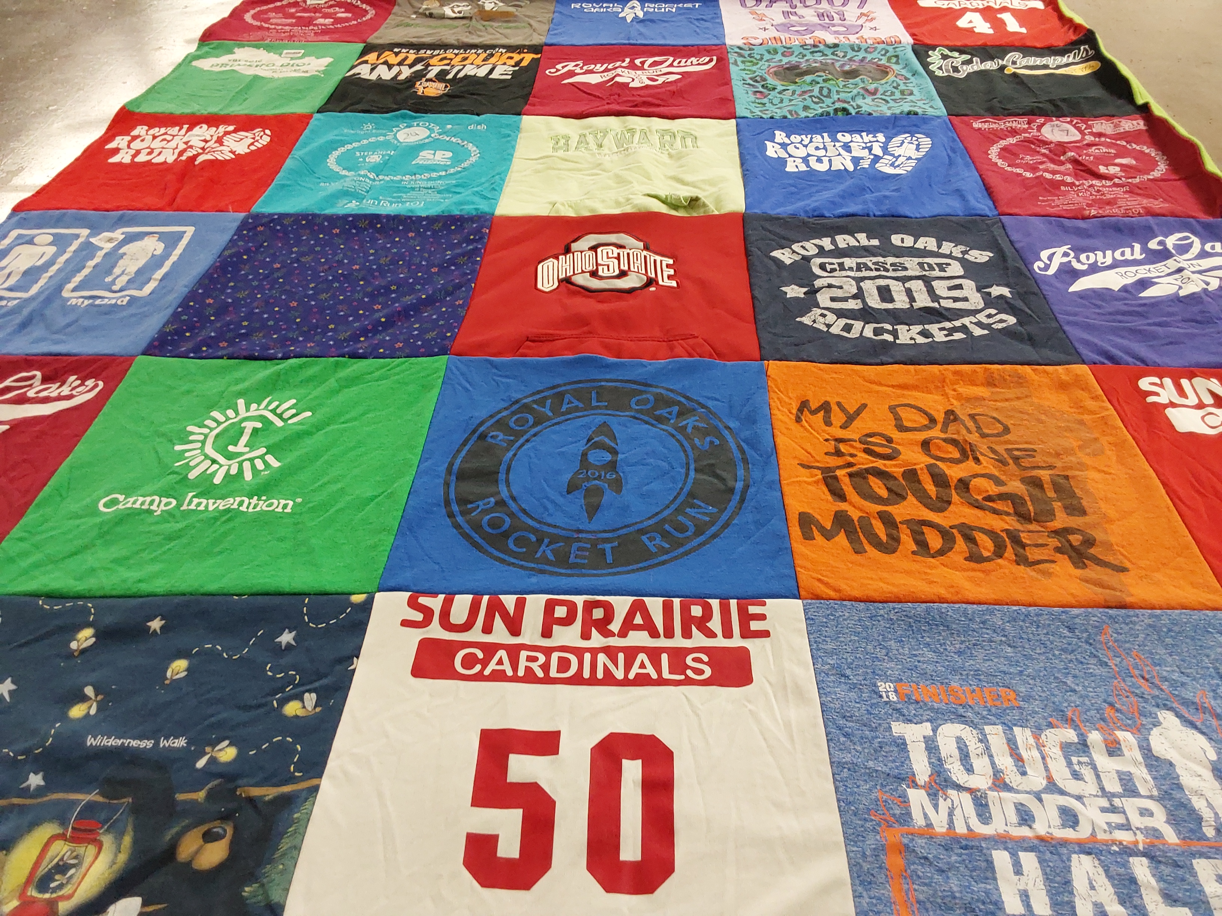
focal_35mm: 28
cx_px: 611
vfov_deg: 49.7
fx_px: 988
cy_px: 458
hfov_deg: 63.4
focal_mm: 2.91
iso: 125
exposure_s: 1/50
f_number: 1.9
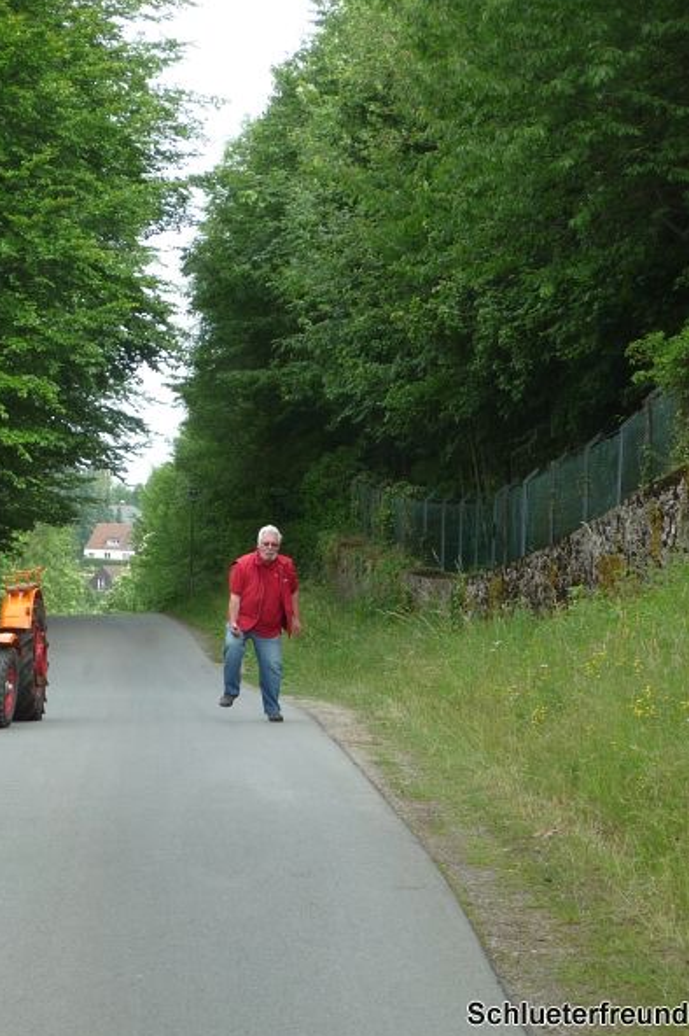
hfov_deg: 10.1
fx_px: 3880
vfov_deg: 15.2
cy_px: 520
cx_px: 159
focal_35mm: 135
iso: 100
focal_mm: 16.3
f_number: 4.7
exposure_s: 1/100
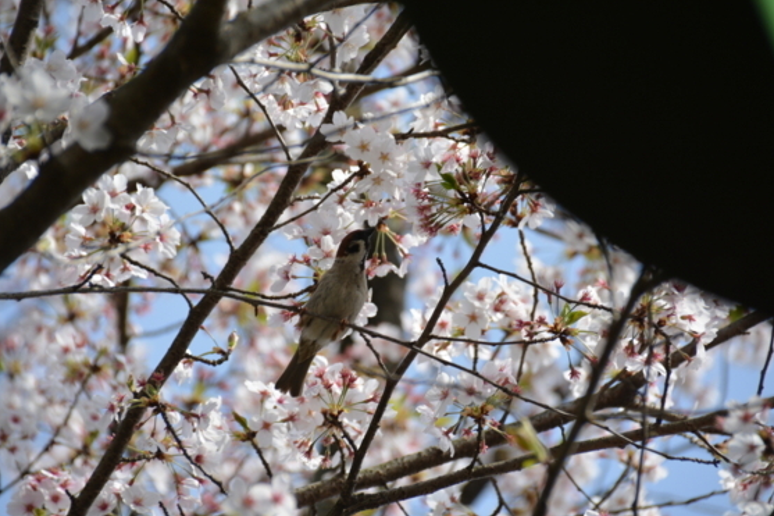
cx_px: 374
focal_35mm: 404
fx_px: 8683
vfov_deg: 3.4
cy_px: 267
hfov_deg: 5.1
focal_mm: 250
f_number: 6.3
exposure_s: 1/400
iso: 180
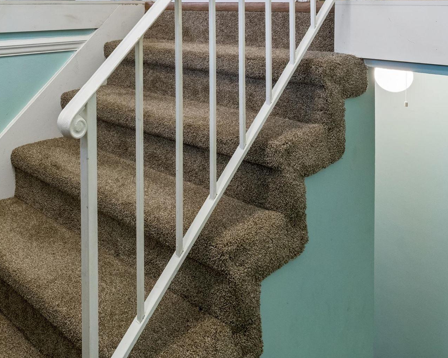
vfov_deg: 37.0
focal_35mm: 36
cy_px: 2
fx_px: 477
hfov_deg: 47.6
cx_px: 91
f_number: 13
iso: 640
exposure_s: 1/3.33
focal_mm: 16
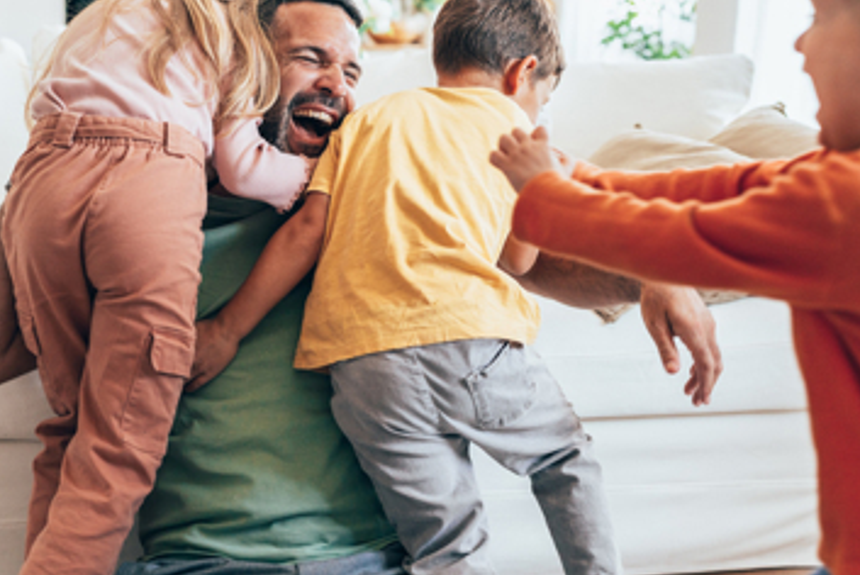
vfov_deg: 29.9
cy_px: 269
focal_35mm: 45
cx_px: 326
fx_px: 1076
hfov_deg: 43.3
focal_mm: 35
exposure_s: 1/320
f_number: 2.2
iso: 1000
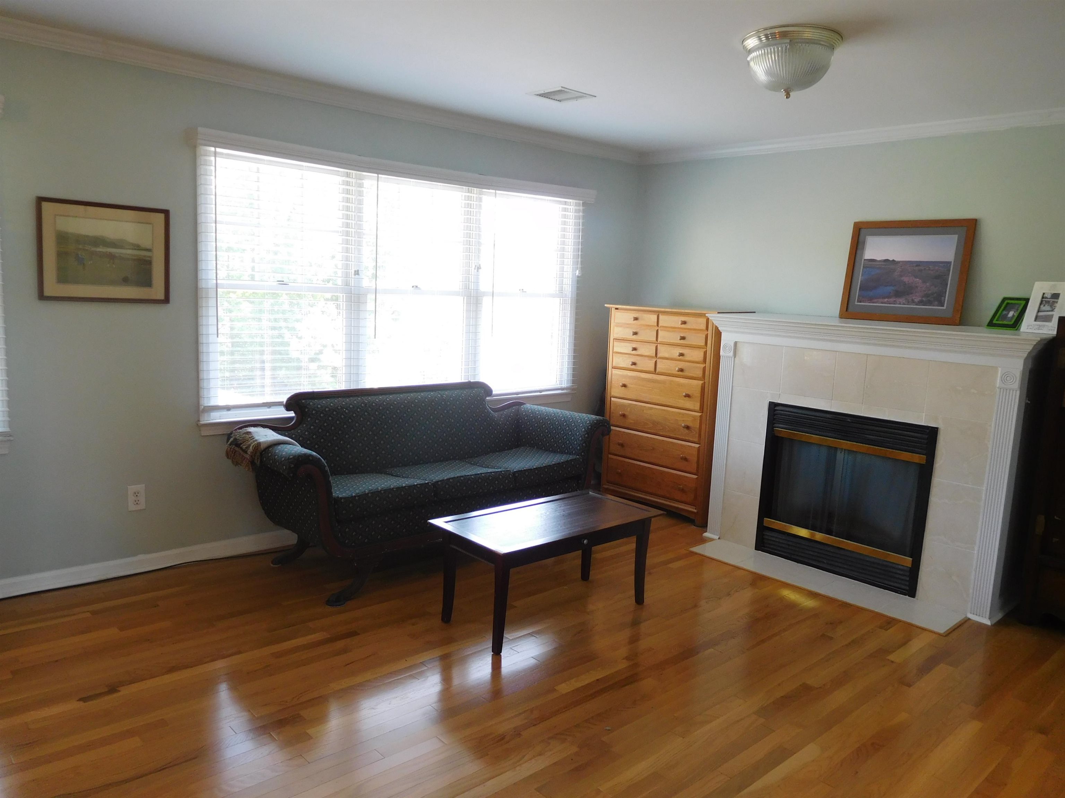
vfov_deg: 54.9
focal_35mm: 25
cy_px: 399
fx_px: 769
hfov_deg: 69.4
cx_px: 532
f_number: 3.4
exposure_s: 1/30
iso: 160
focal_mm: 4.5
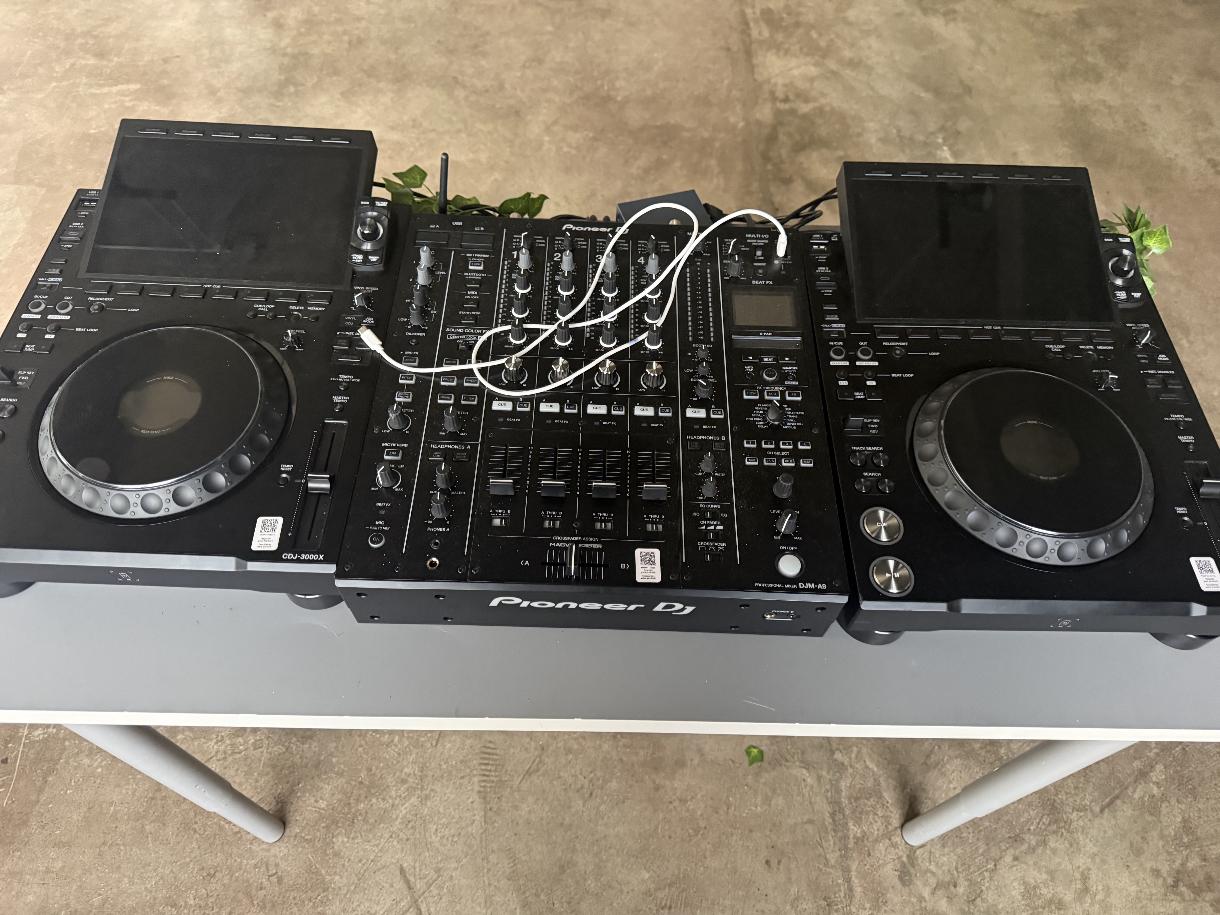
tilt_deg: -56.1
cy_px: 458
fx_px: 846
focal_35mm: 24
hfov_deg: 71.6
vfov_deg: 56.8
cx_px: 610
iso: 1000
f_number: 1.78
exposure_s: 1/40
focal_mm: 6.76
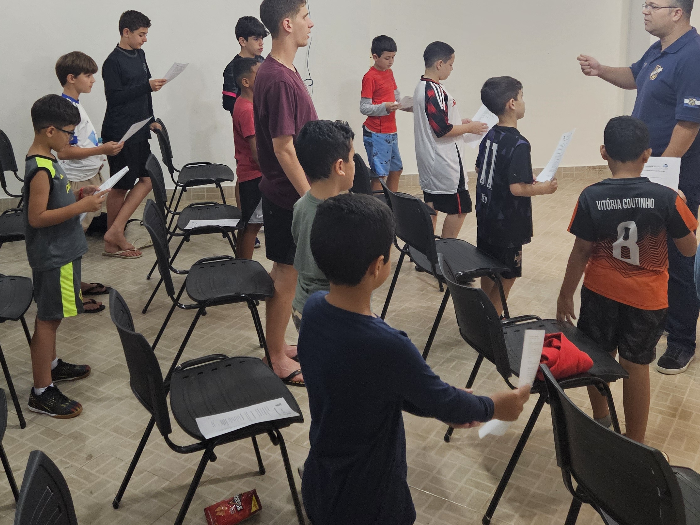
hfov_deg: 45.7
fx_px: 829
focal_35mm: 41
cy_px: 68
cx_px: 301
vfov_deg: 33.6
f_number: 1.8
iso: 500
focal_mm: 5.4
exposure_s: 1/120
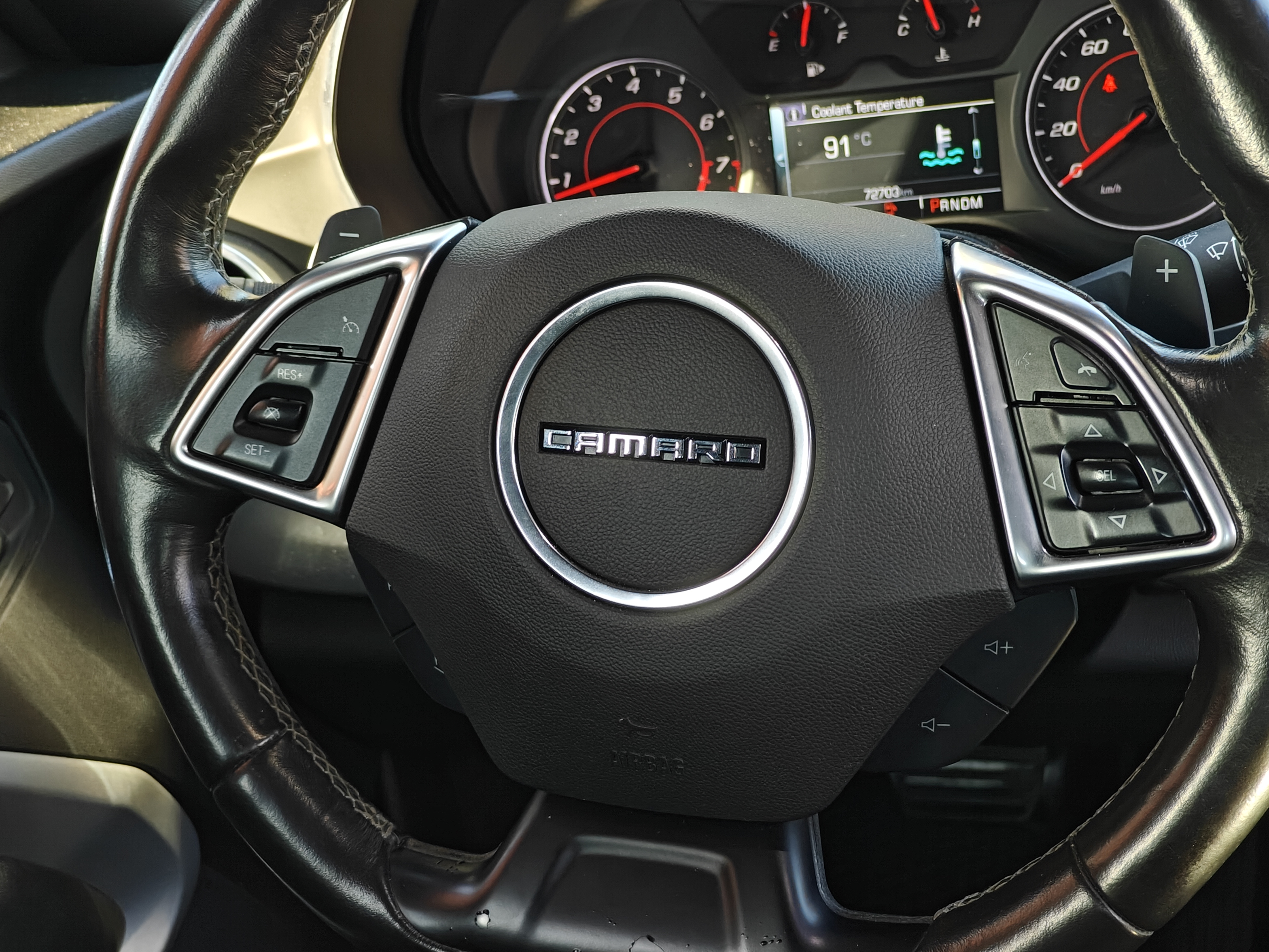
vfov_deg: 30.9
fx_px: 1723
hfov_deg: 40.4
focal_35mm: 47
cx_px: 634
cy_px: 476
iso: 100
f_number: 2
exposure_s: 1/100
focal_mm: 7.08
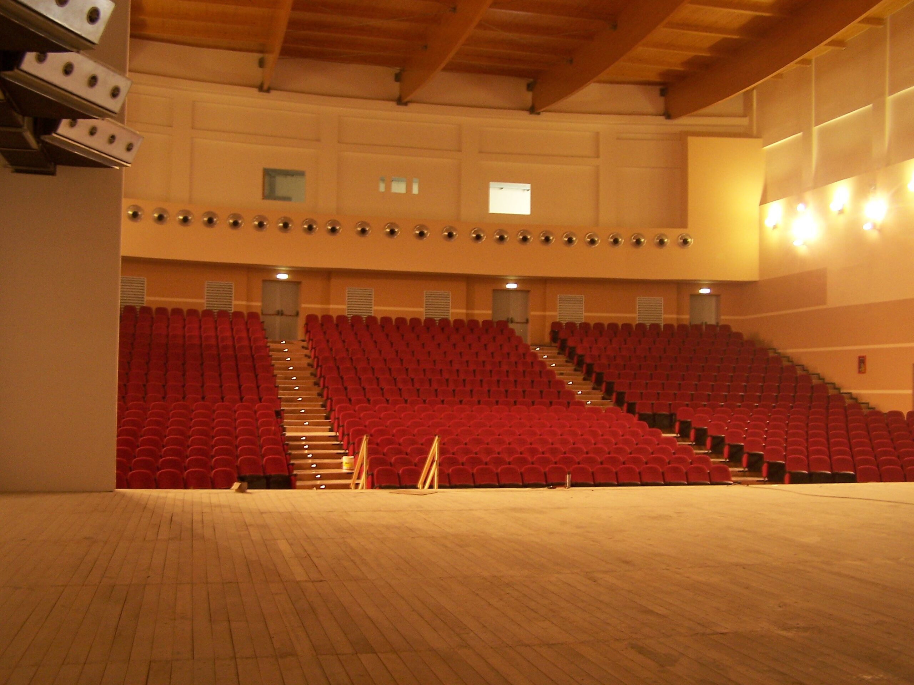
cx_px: 457
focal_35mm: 38
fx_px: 1003
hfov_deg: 49.0
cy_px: 342
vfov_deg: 37.7
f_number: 2.8
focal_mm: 6.3
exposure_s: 1/8
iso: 140
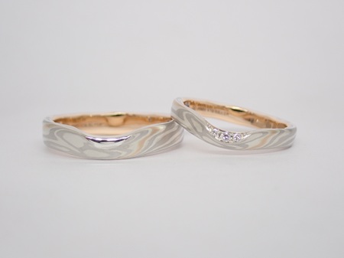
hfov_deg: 25.3
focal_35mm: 77
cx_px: 172
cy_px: 129
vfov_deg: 19.1
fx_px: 765
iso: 200
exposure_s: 1/125
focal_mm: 13.65
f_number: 4.1
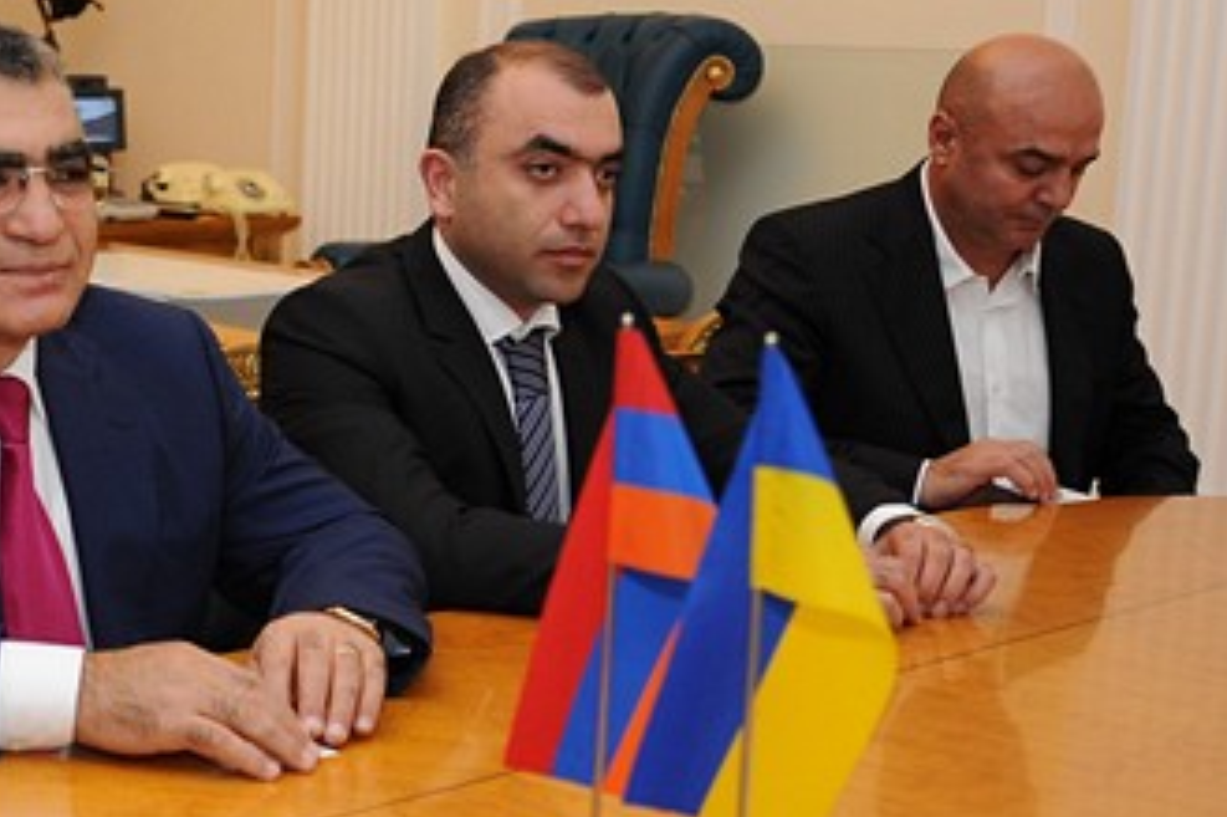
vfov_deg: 18.7
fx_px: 2487
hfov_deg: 26.1
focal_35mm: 73
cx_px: -41
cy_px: 392
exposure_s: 1/160
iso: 640
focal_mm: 30
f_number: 3
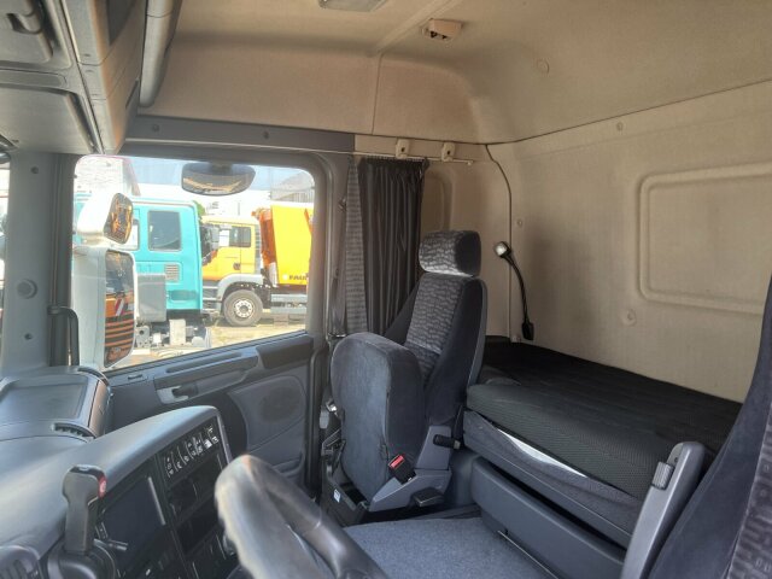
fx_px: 580
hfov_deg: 67.3
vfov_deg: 53.1
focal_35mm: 26
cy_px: 290
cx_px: 386
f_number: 1.5
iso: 50
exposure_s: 1/221
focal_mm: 5.7
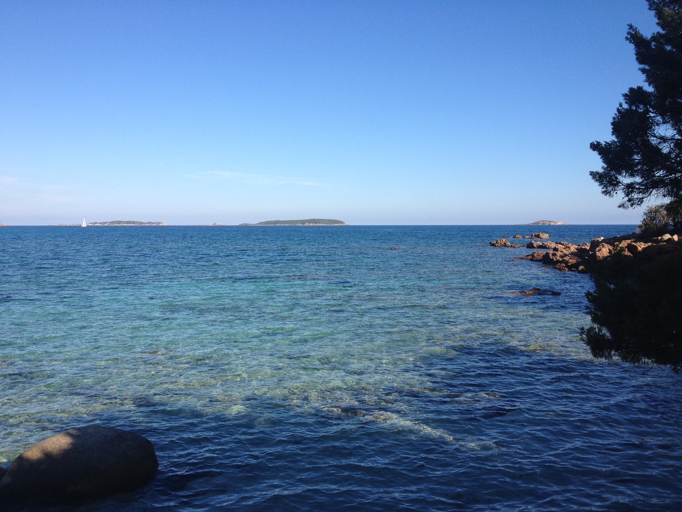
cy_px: 256
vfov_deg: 40.7
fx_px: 690
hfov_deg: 52.6
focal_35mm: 35
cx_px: 341
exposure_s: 1/1493
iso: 64
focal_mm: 4.28
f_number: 2.4
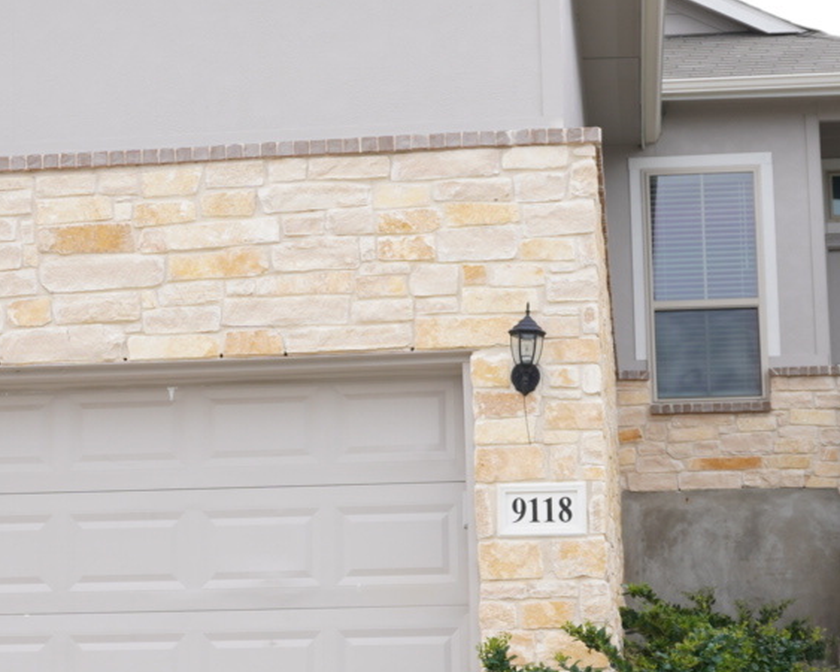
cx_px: 357
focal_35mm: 89
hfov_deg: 21.5
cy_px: 382
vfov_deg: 17.3
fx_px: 2212
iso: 100
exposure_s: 1/160
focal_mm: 22
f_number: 5.6
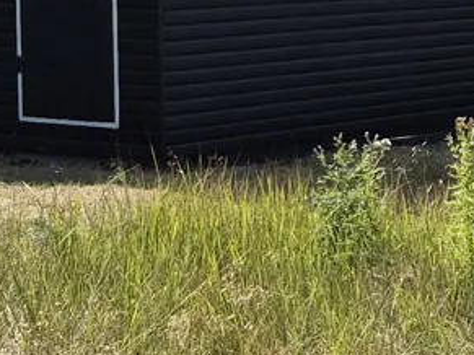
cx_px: 928
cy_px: 90
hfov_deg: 11.7
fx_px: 2080
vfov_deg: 9.7
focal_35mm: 152
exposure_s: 1/1568
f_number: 1.8
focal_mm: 5.4
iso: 25
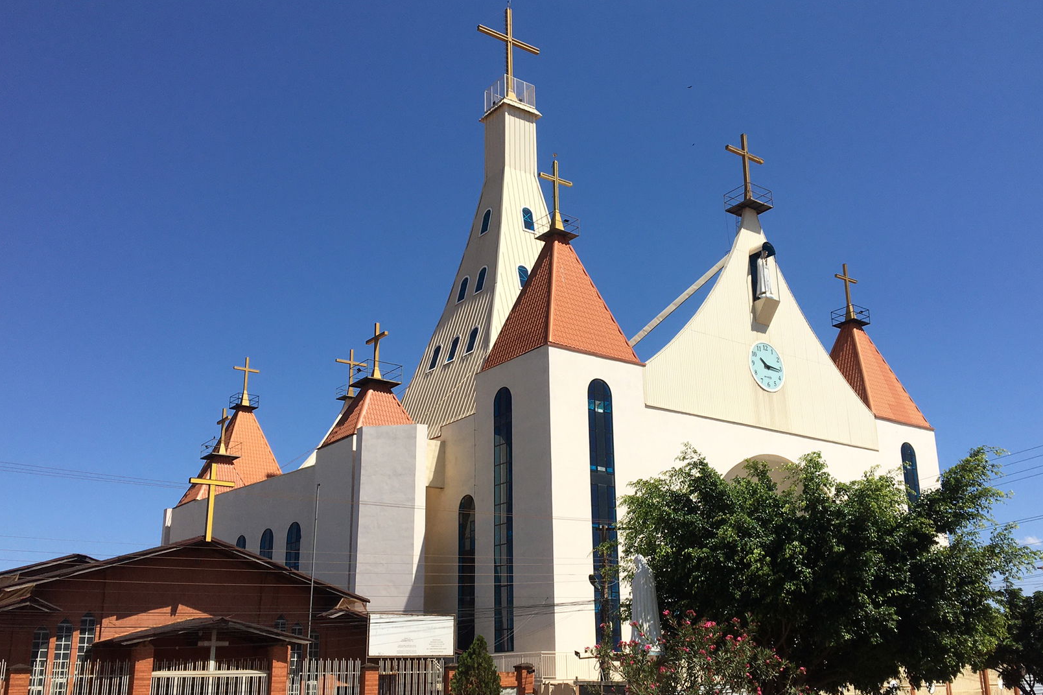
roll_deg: +1.2
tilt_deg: +16.2
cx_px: 557
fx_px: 1043
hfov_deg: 53.1
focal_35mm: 36
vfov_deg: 36.8
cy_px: 370
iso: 25
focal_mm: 4.15
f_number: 2.2
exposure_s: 1/2747
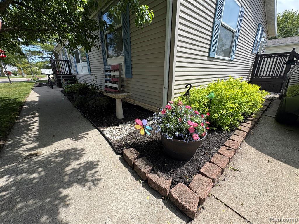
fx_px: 121
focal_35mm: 14
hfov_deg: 102.1
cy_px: 112
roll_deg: -0.2
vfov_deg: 85.7
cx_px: 150
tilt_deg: -20.0
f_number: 2.2
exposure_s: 1/779
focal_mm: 2.22
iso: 40
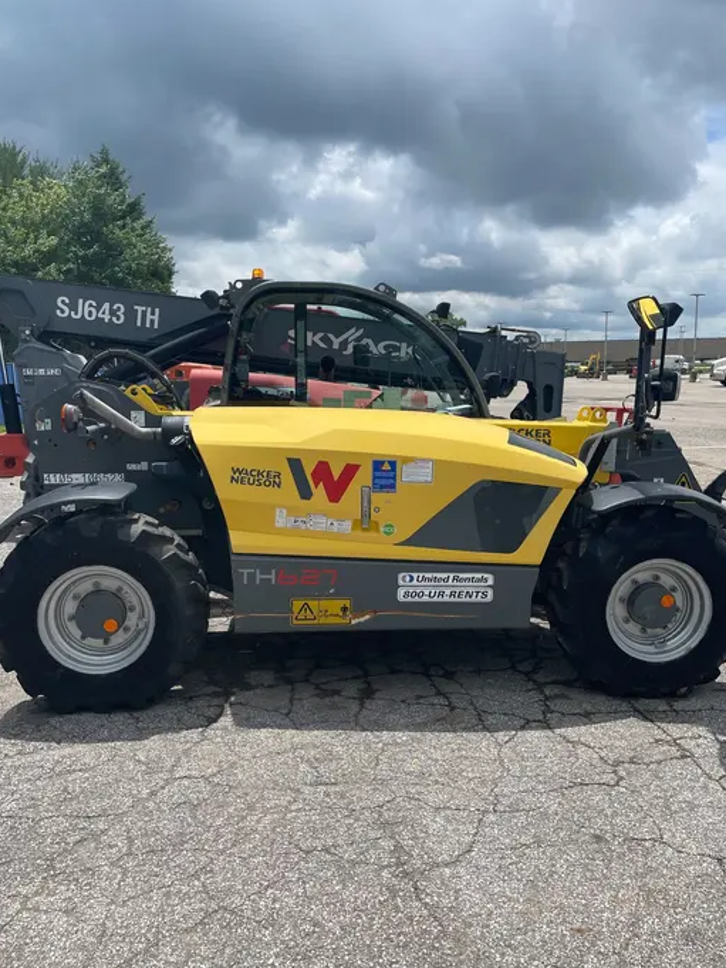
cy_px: 505
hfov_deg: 49.8
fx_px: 783
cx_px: 372
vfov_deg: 63.4
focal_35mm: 28
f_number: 1.6
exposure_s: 1/5051
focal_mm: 4.2
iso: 32
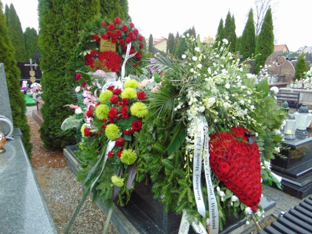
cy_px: 117
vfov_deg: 54.9
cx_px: 156
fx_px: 225
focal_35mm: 25
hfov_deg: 69.4
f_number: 3
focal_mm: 4.5
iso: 200
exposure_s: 1/60
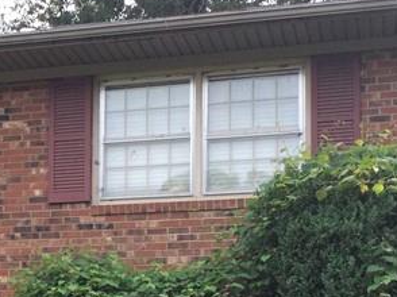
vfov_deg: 13.5
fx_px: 1238
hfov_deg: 17.4
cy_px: 304
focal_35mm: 108
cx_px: -72
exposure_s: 1/120
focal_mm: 3.3
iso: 25
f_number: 2.4
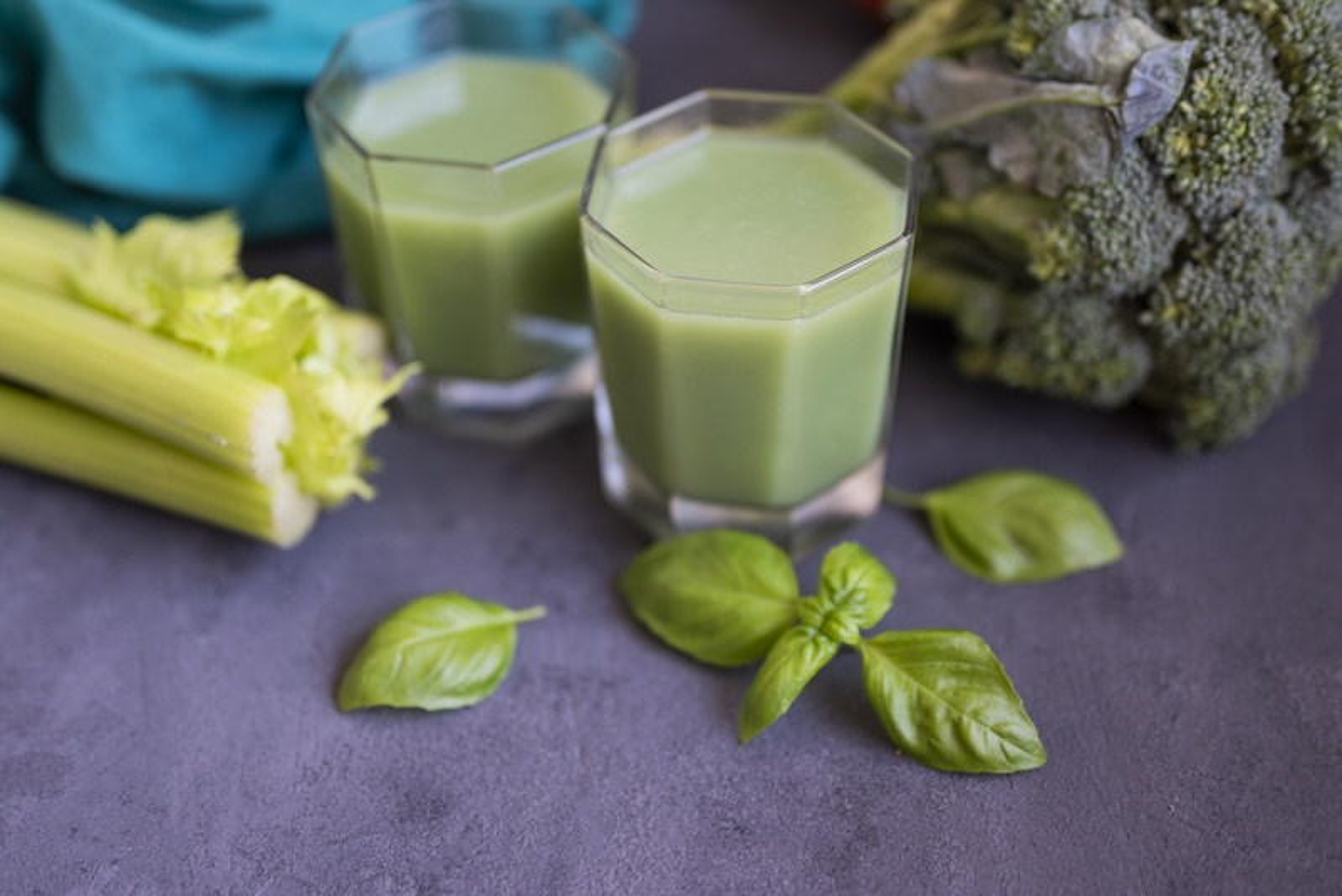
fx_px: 1864
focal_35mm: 50
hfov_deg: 39.6
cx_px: 671
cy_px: 448
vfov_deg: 27.0
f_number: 1.8
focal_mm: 50
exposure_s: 1/125
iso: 320
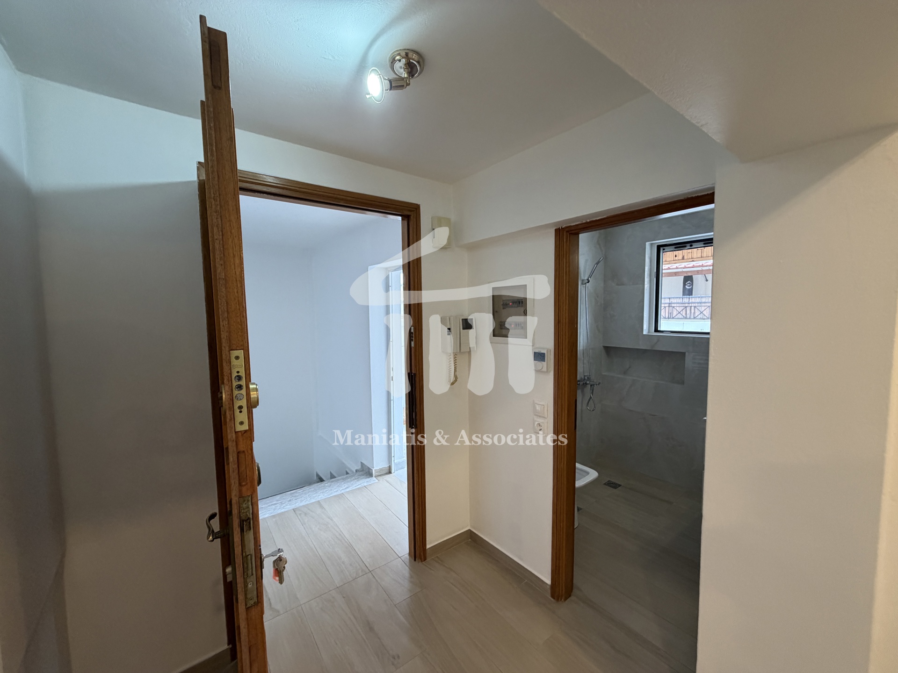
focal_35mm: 14
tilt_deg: -2.7
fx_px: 363
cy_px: 336
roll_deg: +0.0
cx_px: 449
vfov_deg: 85.7
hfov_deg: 102.1
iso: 250
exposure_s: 1/100
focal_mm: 2.22
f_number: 2.2
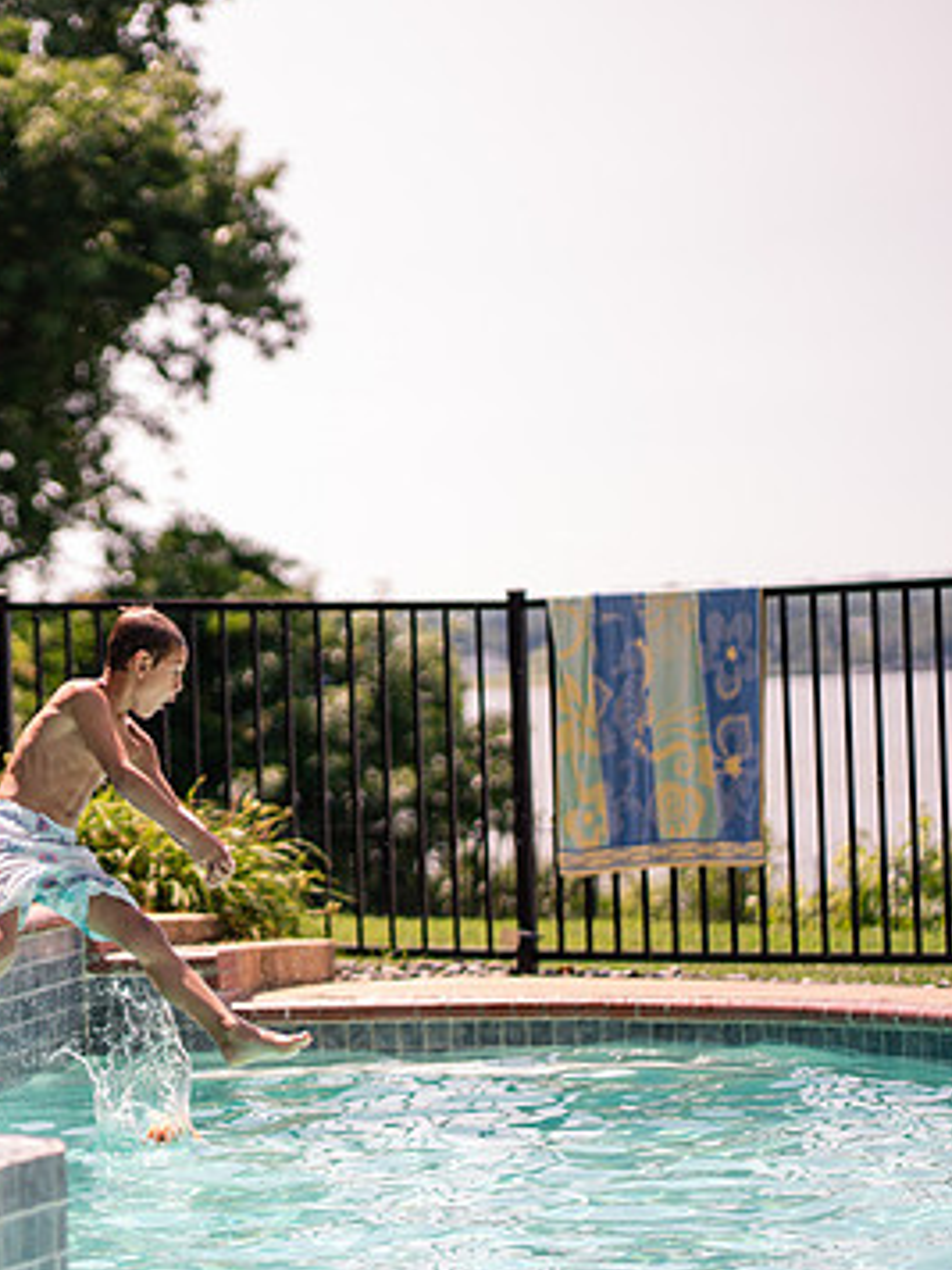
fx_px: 4877
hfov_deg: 11.0
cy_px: 623
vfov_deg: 14.8
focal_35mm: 133
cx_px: 11
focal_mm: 85
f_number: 1.8
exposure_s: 1/4000
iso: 200
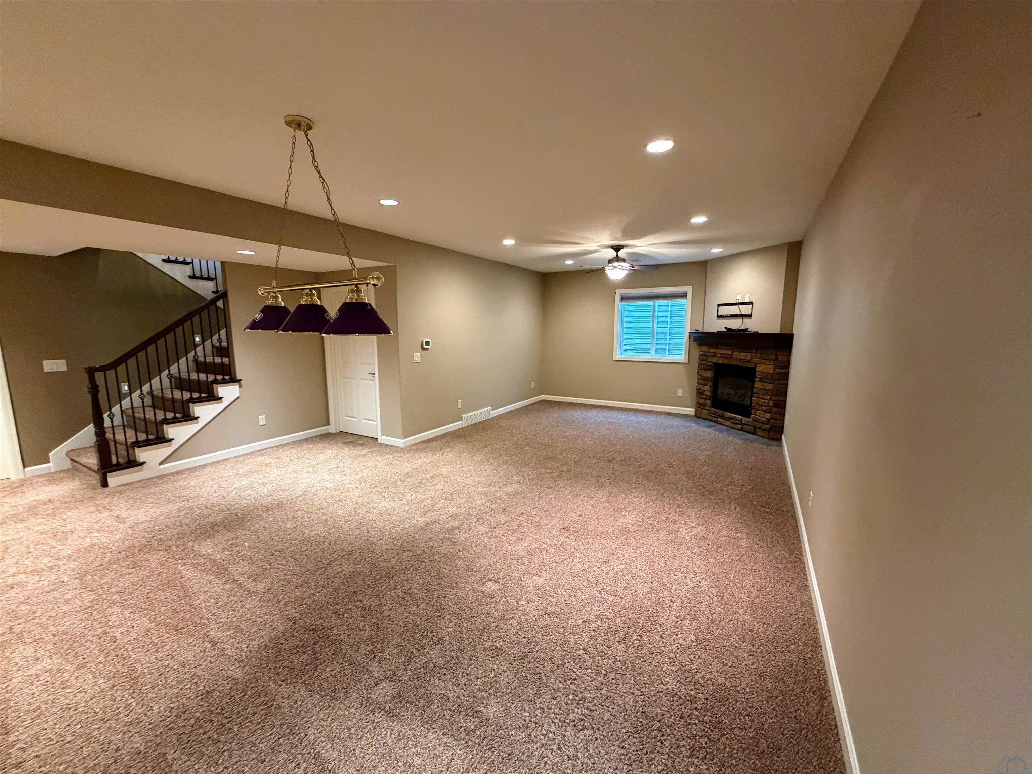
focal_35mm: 14
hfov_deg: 102.1
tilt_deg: -6.8
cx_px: 516
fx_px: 417
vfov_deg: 85.7
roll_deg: +0.8
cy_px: 387
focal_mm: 2.22
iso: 640
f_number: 2.2
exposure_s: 1/60
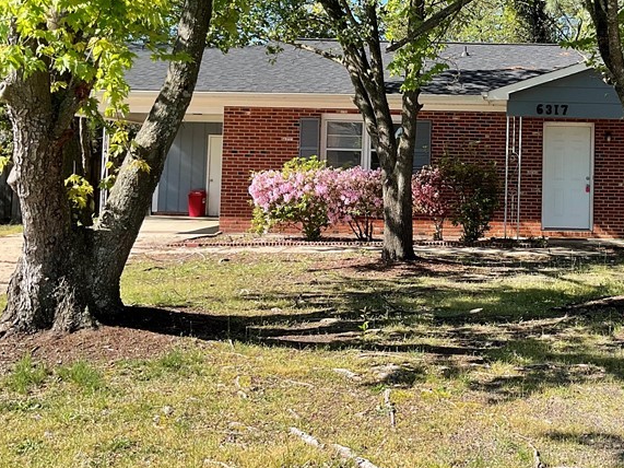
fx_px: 937
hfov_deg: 35.4
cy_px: 129
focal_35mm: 52
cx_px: 517
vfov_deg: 27.7
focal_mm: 3
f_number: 1.8
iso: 16
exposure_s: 1/650
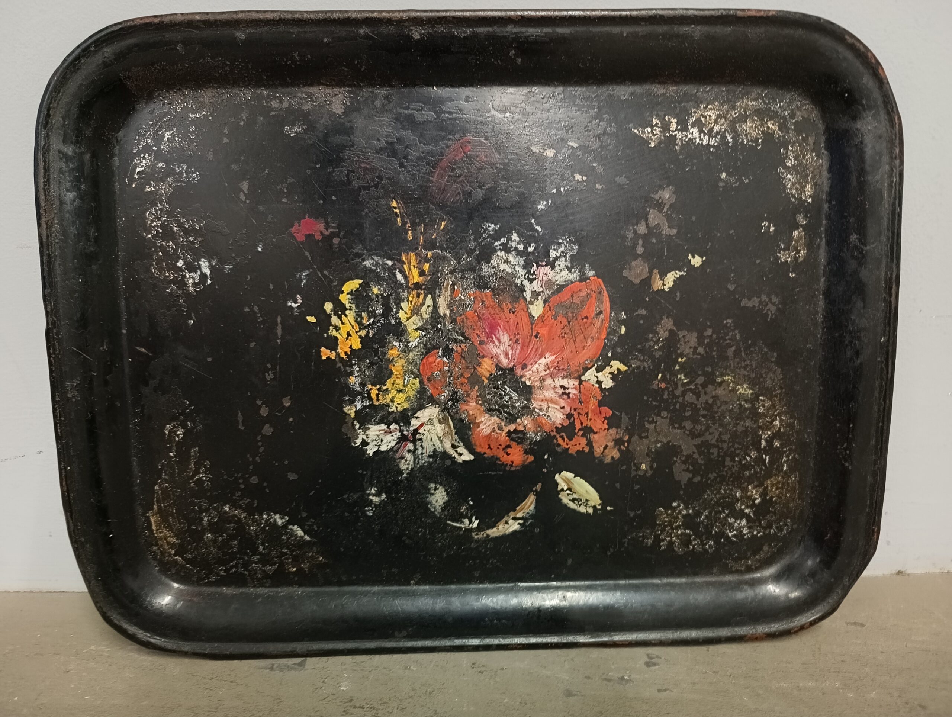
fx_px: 633
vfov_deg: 59.0
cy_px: 358
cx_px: 476
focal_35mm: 23
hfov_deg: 73.8
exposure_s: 1/20
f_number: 1.69
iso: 2500
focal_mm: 6.06
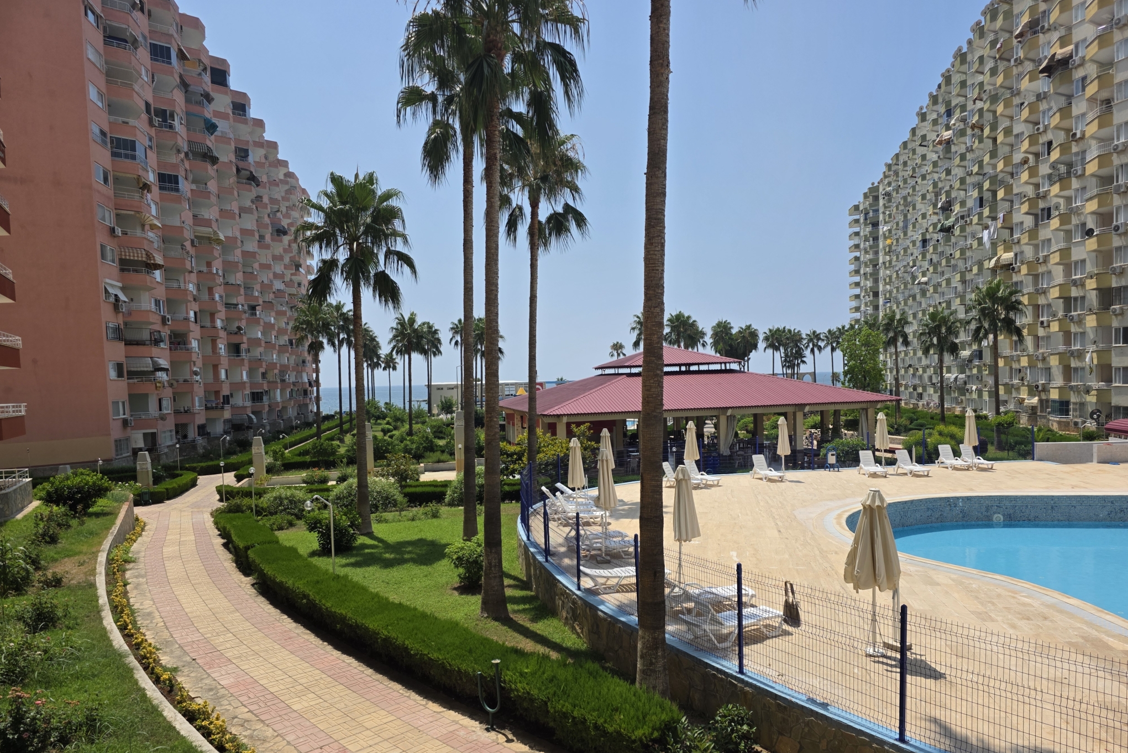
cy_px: 420
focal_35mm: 24
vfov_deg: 53.0
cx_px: 565
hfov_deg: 73.7
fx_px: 752
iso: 64
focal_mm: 6.3
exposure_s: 1/7944
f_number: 1.7
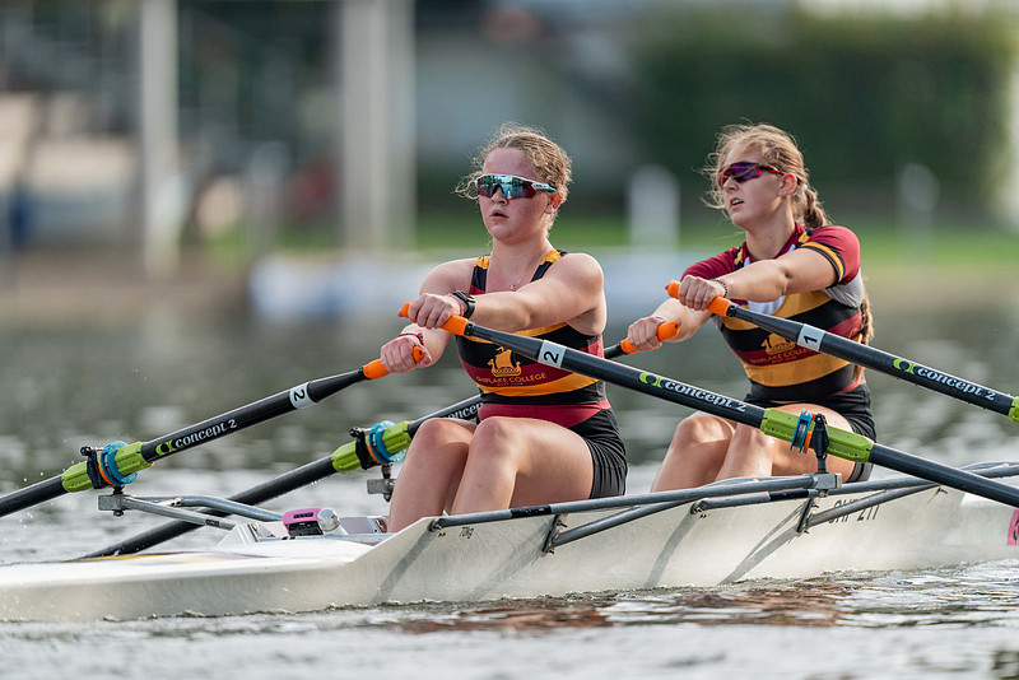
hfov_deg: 3.4
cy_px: 340
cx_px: 510
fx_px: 16989
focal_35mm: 600
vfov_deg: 2.3
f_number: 4
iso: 500
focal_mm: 600
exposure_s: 1/2000
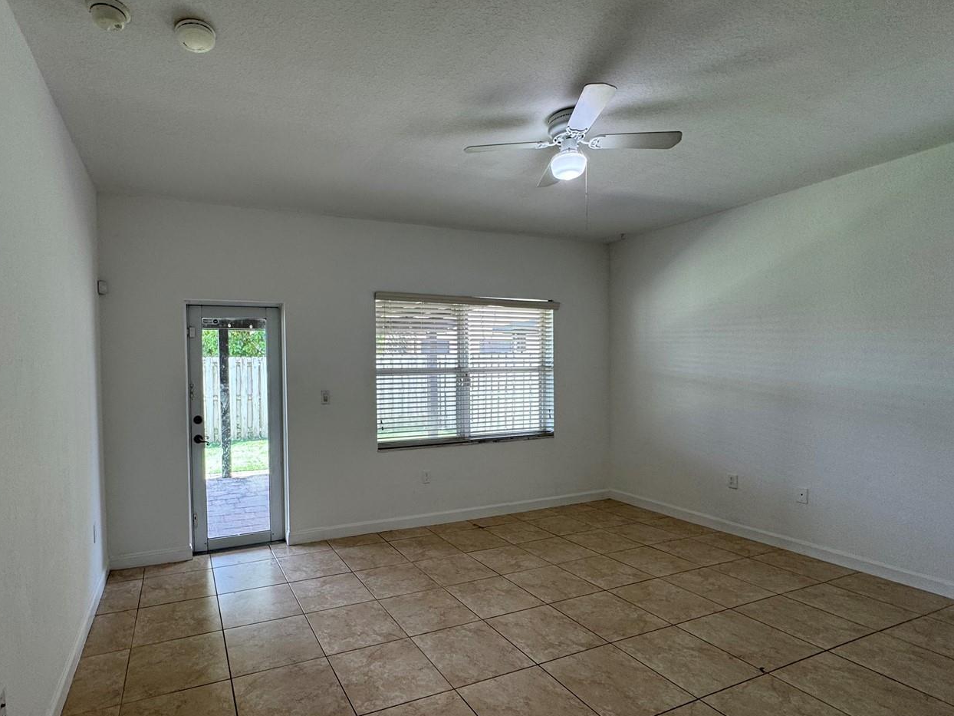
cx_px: 370
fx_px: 496
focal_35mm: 18
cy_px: 384
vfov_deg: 71.5
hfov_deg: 86.4
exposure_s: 1/120
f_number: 2.2
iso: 80
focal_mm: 2.22
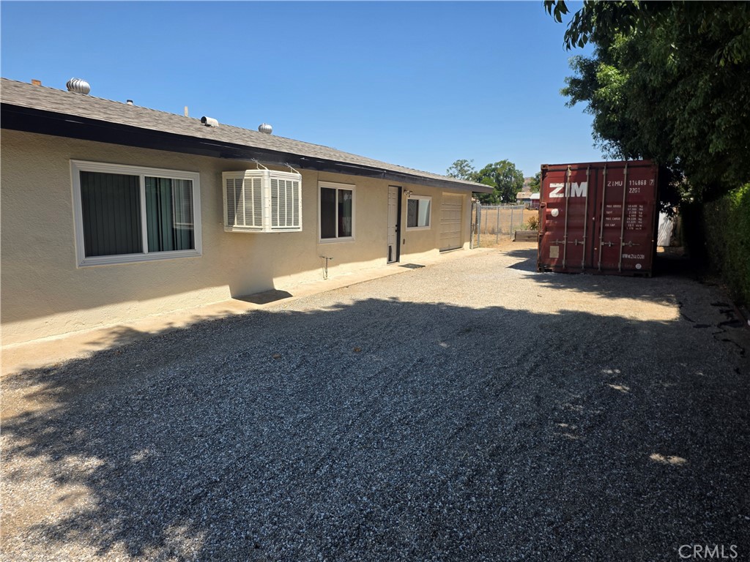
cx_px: 375
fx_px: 498
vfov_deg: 58.9
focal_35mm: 23
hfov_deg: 73.9
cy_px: 281
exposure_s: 1/4145
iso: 80
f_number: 1.7
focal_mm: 6.3
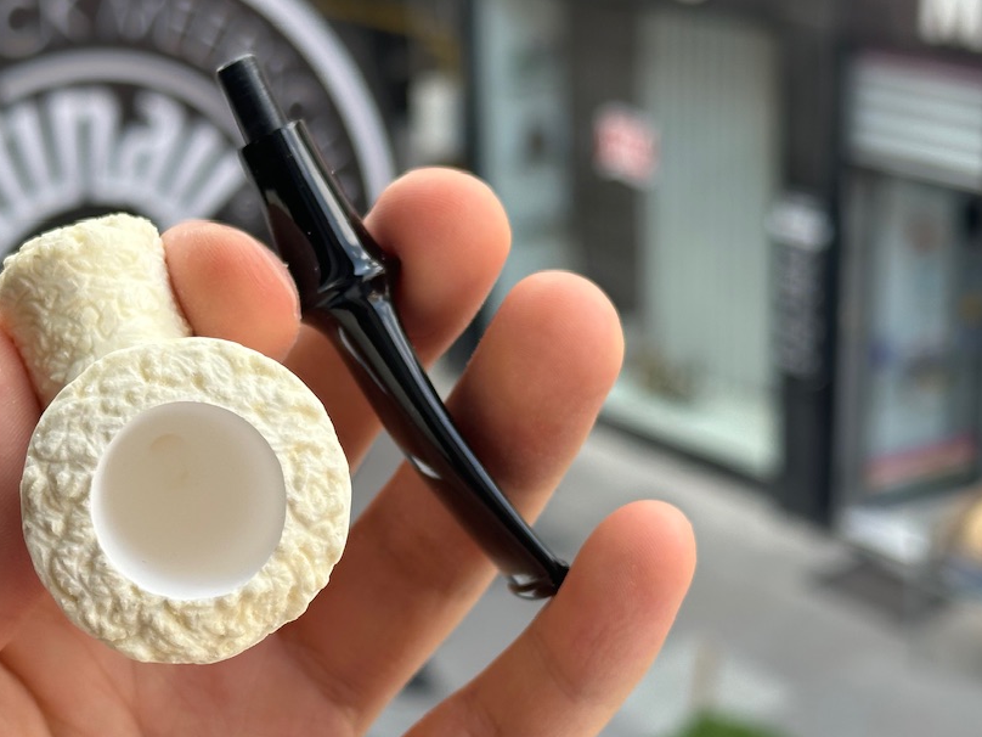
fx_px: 2156
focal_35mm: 76
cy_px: 465
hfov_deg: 25.6
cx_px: 346
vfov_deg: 19.3
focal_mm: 6.86
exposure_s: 1/419
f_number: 1.78
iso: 64
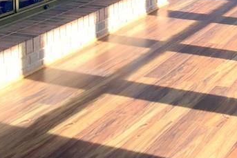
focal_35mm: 90
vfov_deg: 14.1
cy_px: -91
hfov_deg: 21.3
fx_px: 593
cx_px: 271
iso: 32
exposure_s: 1/121
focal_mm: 4.15
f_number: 2.2
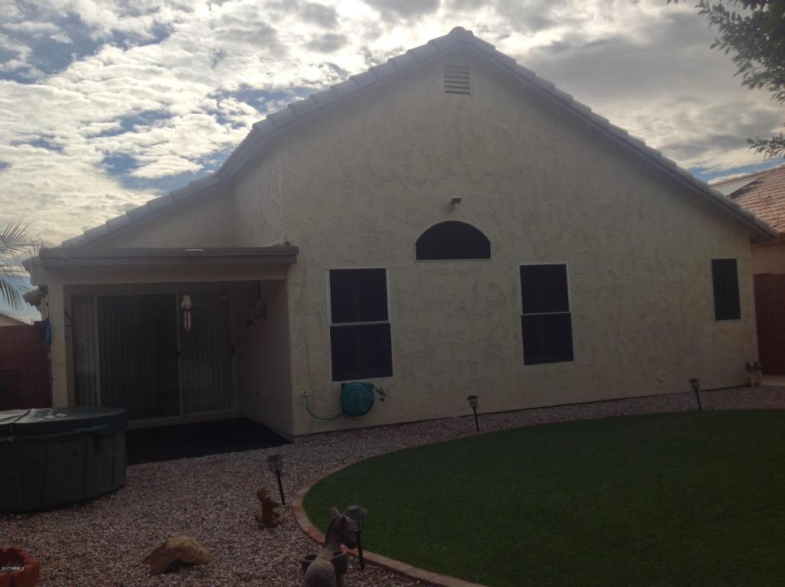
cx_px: 392
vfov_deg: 40.6
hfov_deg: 52.7
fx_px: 793
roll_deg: +3.1
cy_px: 294
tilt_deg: +1.8
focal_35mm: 35
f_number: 2.4
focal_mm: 4.28
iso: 50
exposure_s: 1/1890
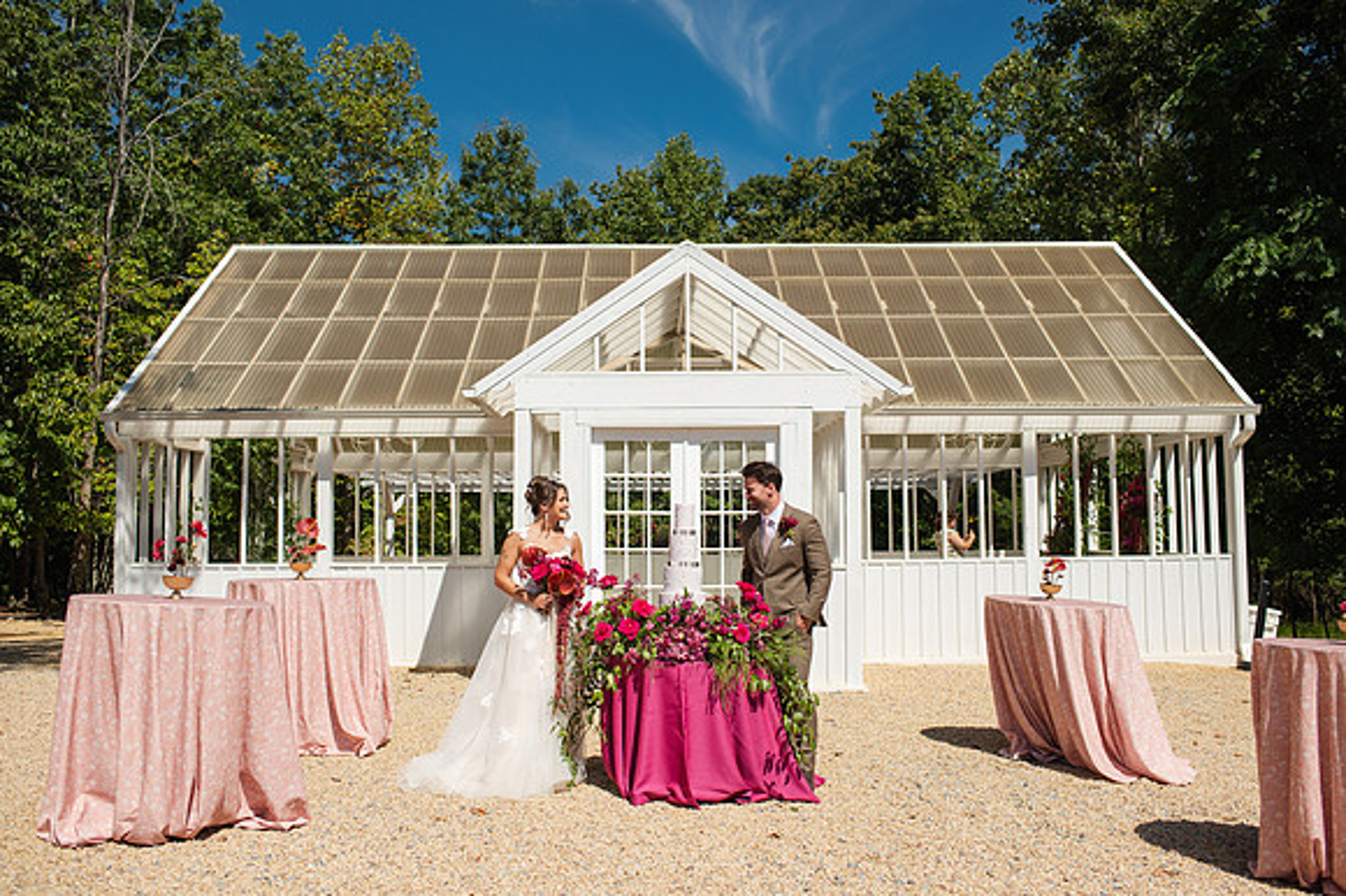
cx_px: 673
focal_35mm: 35
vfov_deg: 37.7
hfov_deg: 54.3
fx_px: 1312
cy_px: 448
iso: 100
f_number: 3.5
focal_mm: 35
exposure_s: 1/2000
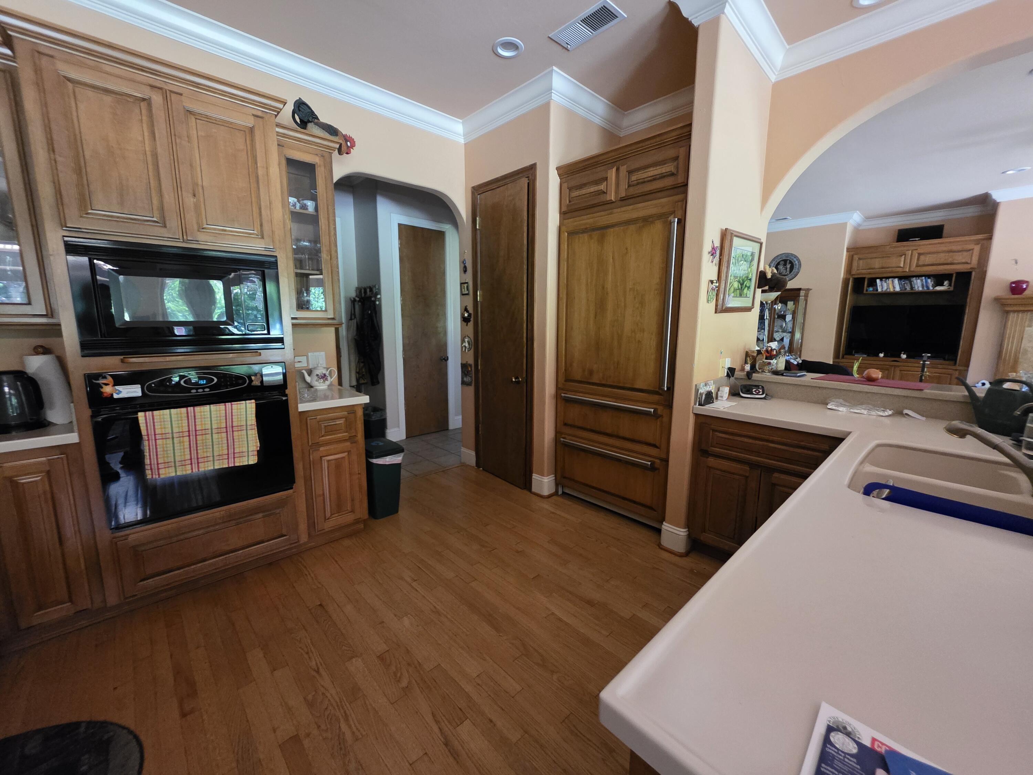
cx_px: 516
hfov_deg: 106.2
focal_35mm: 13
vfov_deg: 89.9
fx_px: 388
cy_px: 388
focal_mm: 2.2
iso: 1000
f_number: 1.9
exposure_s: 1/60
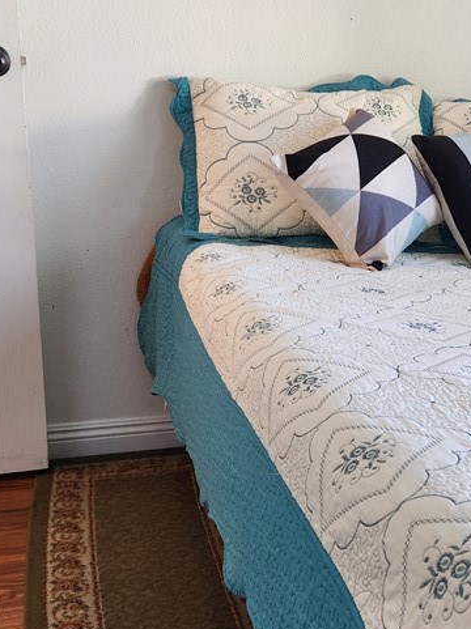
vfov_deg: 38.9
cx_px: 361
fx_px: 890
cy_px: 354
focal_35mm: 49
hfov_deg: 29.1
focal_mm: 5.4
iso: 200
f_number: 1.8
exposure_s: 1/120
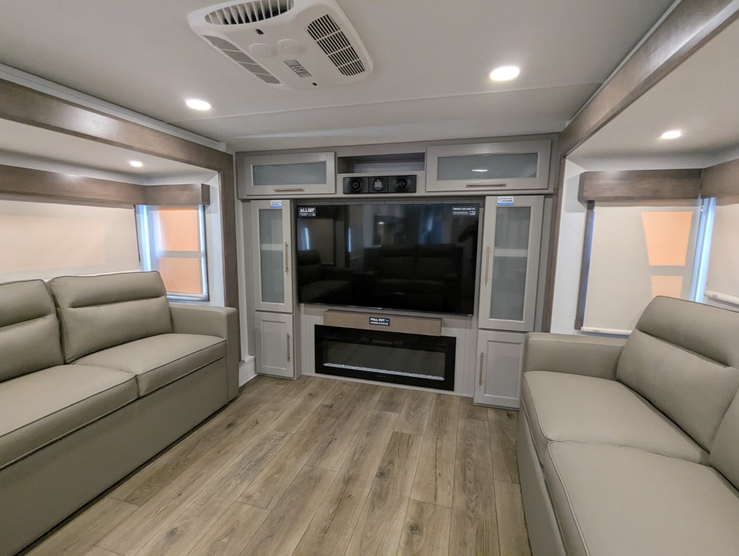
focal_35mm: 16
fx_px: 342
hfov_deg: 94.4
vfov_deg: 78.2
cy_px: 278
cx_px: 370
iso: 239
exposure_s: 1/57.7
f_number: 2.2
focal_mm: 2.35
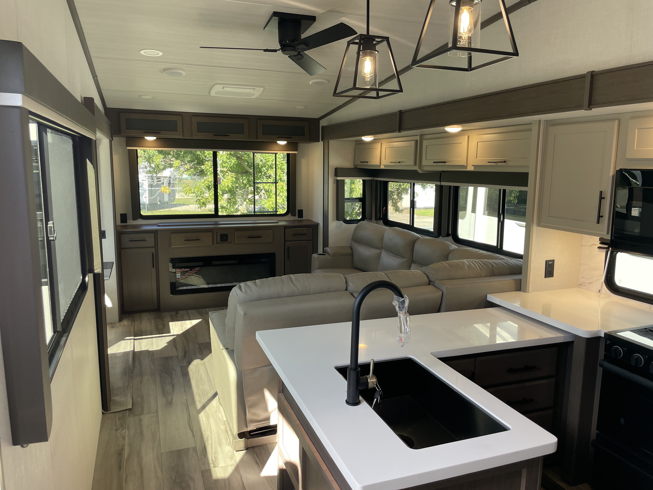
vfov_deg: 53.1
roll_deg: -0.2
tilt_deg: -7.8
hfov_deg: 67.3
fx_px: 490
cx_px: 326
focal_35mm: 26
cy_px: 245
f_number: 1.6
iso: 50
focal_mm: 4.2
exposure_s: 1/121
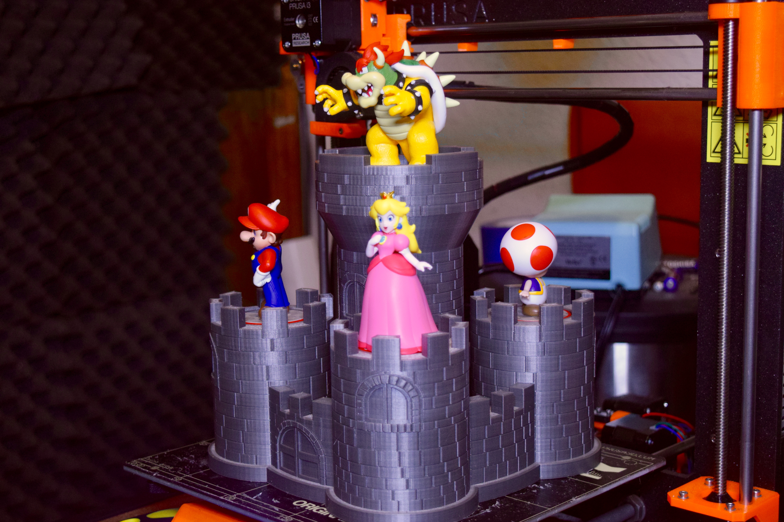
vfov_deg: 23.8
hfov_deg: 35.1
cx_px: 392
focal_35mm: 57
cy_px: 261
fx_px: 1241
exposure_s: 1/60
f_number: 5
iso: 1600
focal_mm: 38
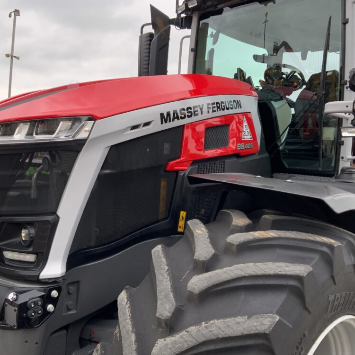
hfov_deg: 46.9
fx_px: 406
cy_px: 176
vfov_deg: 47.2
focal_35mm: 35
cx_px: 141
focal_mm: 3
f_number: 1.8
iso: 16
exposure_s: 1/146
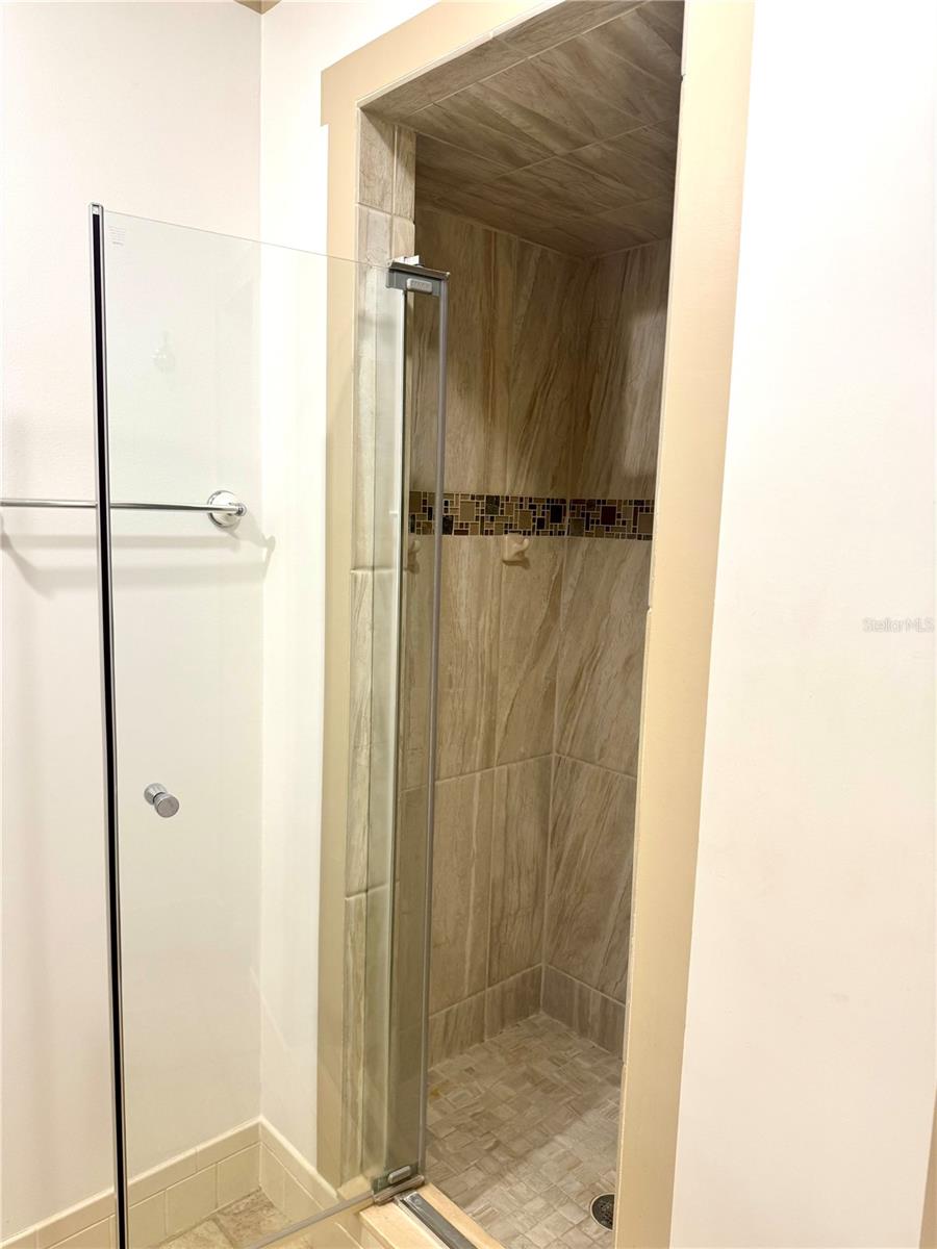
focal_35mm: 24
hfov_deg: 56.8
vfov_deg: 71.6
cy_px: 624
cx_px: 468
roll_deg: -1.2
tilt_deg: -7.2
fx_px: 866
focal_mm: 6.76
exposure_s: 1/60
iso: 125
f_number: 1.78
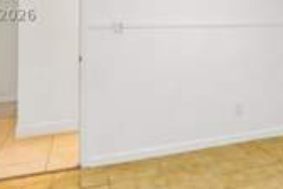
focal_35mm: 40
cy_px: 13
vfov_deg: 31.5
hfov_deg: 46.2
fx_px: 314
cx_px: 222
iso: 200
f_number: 9
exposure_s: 1/3.33
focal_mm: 14
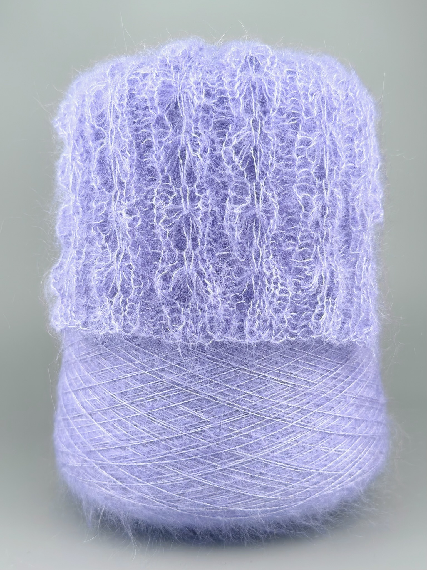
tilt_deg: -8.4
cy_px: 285
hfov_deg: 56.8
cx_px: 214
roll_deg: -0.8
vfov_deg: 71.6
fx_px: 395
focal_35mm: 24
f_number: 1.78
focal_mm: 6.76
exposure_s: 1/755
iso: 64
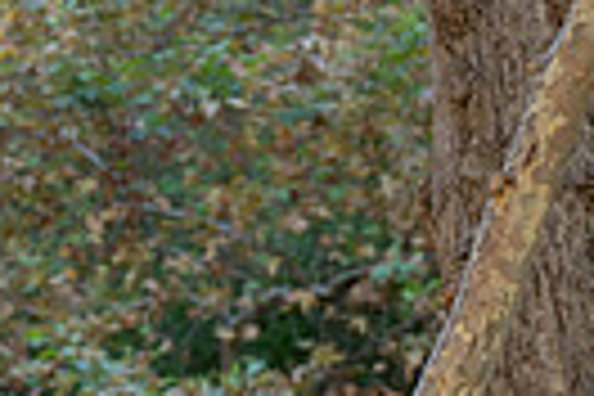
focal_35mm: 416
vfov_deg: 3.3
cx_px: -630
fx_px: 6863
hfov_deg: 4.9
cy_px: 830
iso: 200
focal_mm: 95
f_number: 4
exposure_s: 1/200
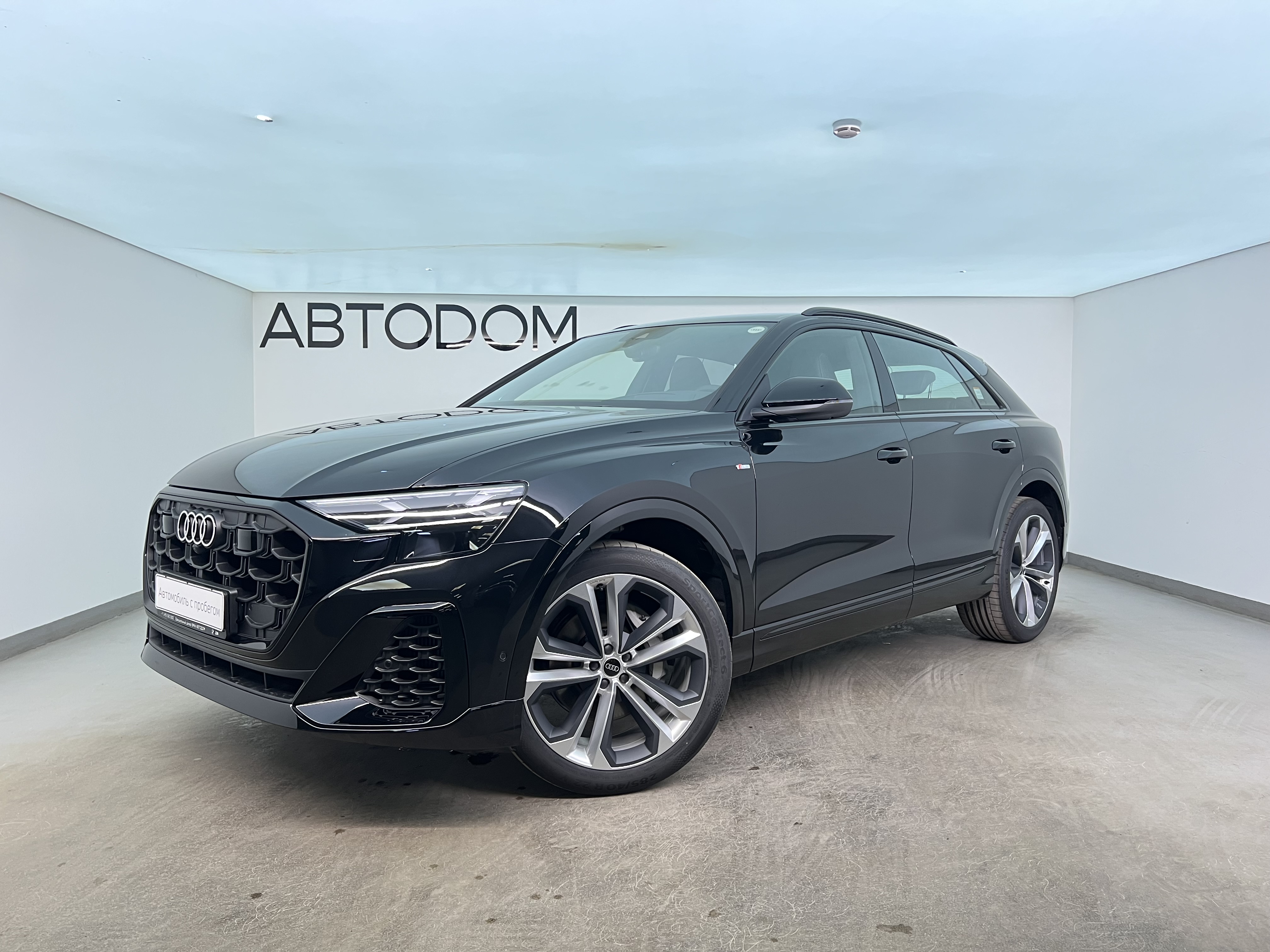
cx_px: 635
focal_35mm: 26
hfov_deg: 67.3
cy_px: 476
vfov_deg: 53.1
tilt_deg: -4.0
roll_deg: -0.3
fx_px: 954
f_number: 1.5
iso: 100
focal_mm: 5.7
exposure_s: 1/63
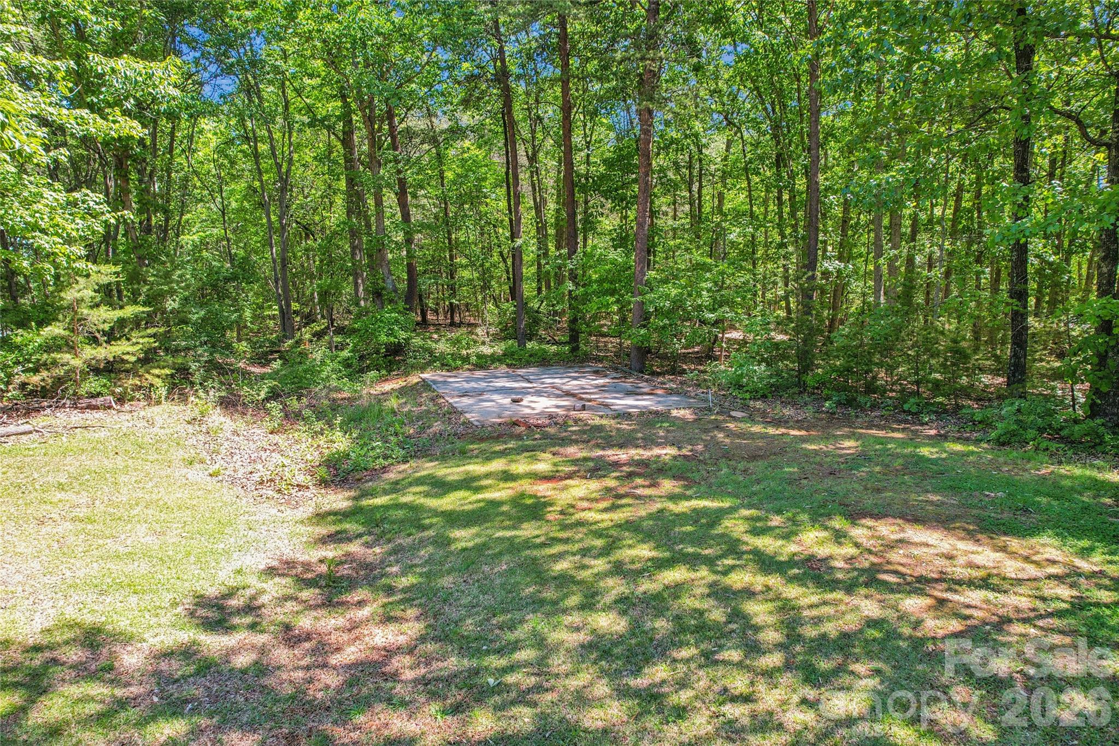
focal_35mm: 22
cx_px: 560
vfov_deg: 57.2
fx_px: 684
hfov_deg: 78.6
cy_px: 373
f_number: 2.8
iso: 100
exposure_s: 1/30
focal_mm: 8.4
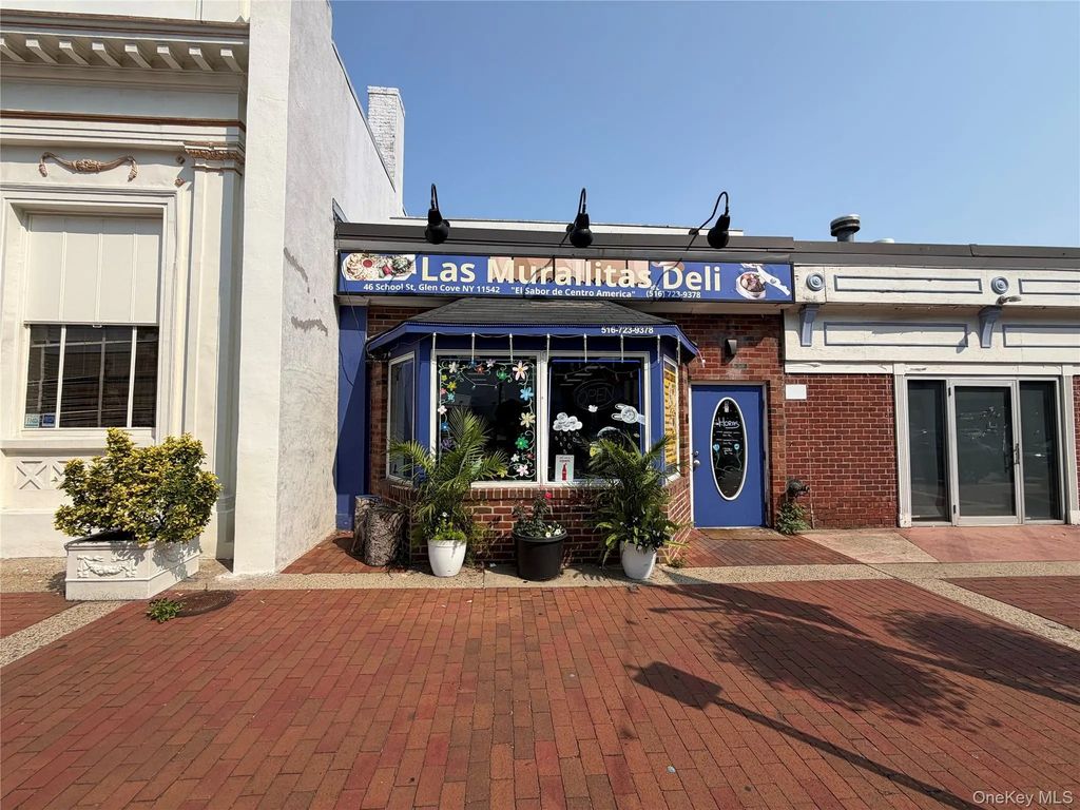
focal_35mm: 14
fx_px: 437
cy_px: 405
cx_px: 540
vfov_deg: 85.7
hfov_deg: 102.1
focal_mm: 2.22
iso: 20
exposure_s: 1/1033
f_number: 2.2
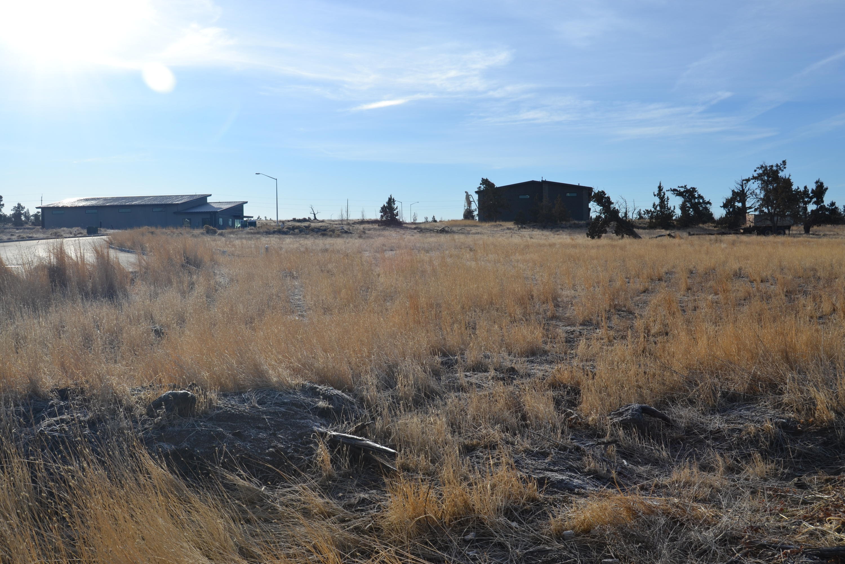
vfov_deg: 36.9
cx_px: 422
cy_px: 282
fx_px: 845
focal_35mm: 36
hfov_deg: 53.1
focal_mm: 24
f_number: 9
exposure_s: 1/320
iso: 100
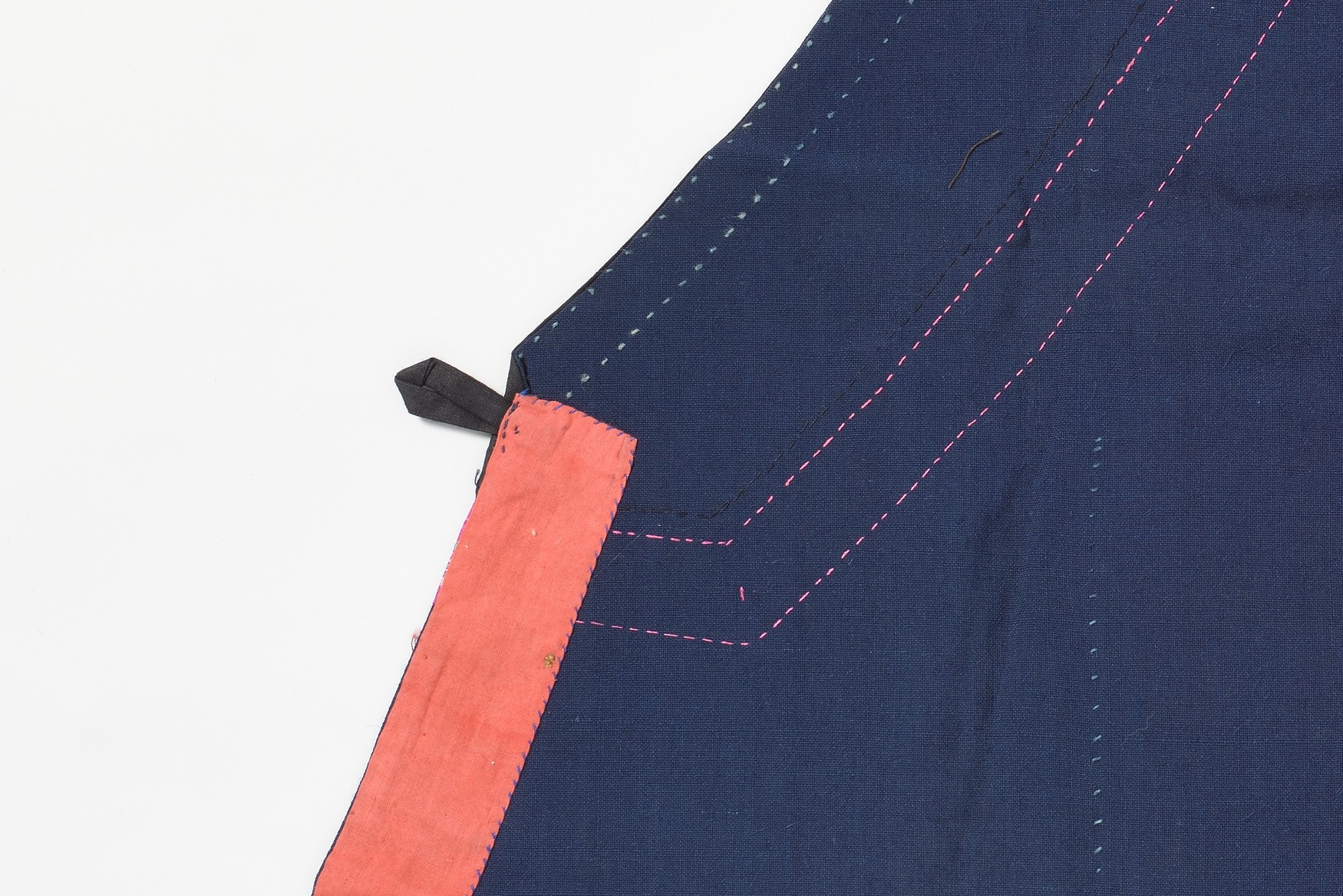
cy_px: 508
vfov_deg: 15.2
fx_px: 3358
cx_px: 1401
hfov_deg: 21.7
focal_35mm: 90
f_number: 14
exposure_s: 1/60
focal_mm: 35
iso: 100
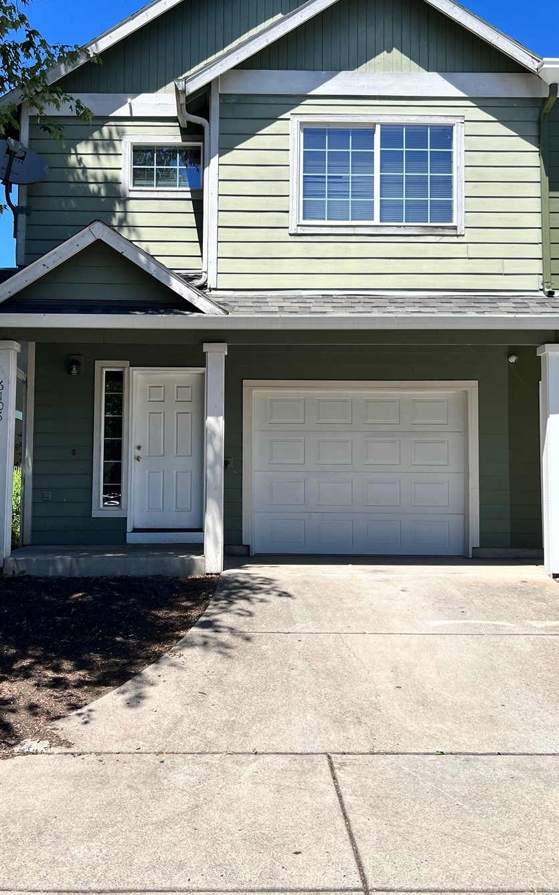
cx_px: 240
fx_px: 804
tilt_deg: +5.7
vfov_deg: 58.1
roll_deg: -2.0
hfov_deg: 38.2
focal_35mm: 33
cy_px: 437
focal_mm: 5.7
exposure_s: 1/3356
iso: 50
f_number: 1.5
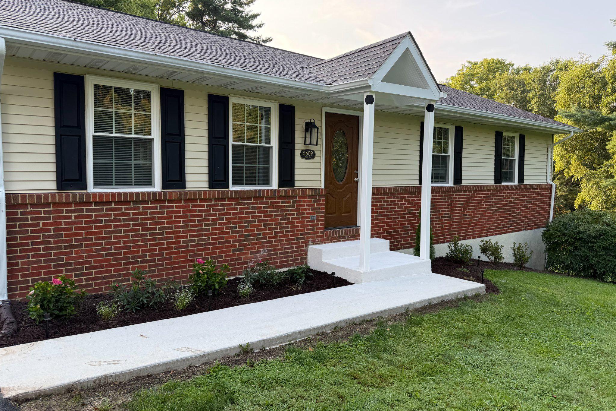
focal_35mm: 25
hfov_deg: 71.5
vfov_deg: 51.2
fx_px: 428
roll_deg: -0.2
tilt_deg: -3.4
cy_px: 192
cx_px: 308
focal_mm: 6.76
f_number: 1.78
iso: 80
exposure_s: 1/504
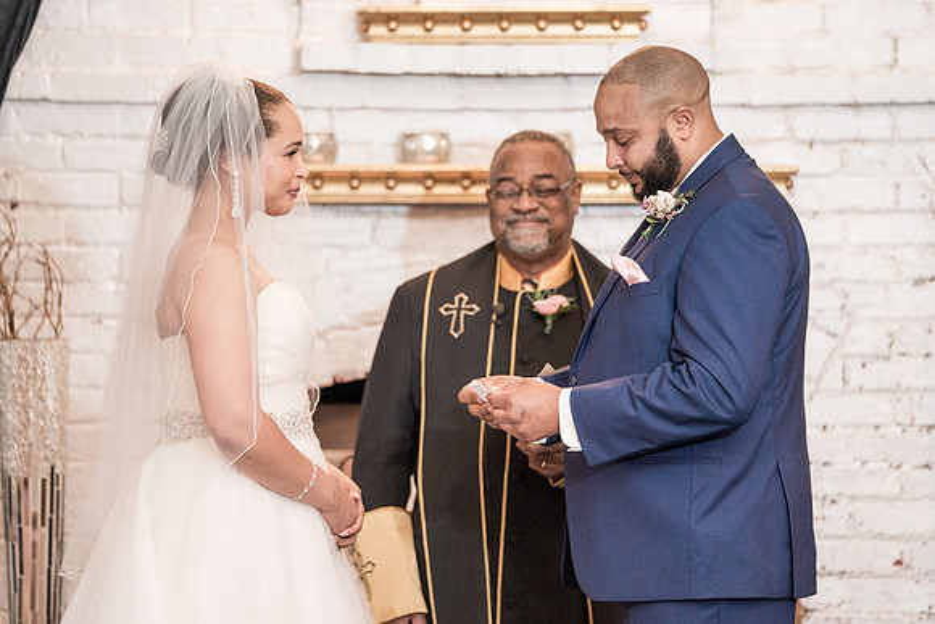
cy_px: 284
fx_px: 4893
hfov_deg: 10.9
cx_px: 463
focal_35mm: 188
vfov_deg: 7.3
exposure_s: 1/200
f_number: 2.8
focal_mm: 171
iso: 2000
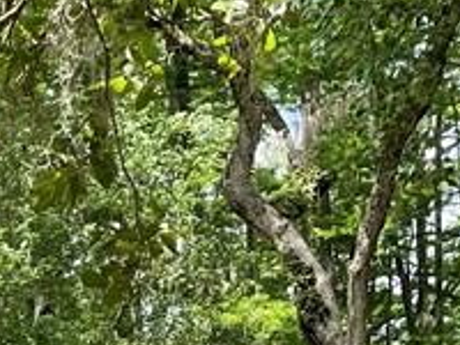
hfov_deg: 13.4
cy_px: 646
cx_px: -352
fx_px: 1767
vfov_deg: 10.4
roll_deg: +2.2
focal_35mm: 133
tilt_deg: +5.6
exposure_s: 1/972
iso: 32
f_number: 1.6
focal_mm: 4.2
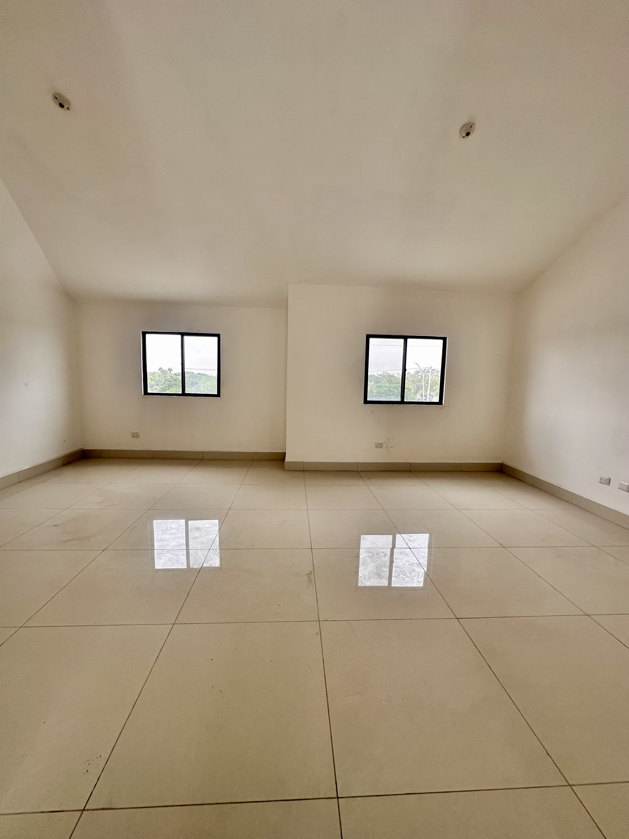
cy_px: 420
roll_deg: -1.9
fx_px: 339
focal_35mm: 14
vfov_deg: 102.1
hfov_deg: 85.7
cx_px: 314
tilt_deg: -6.4
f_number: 2.2
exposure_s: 1/99
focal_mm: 2.22
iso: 64
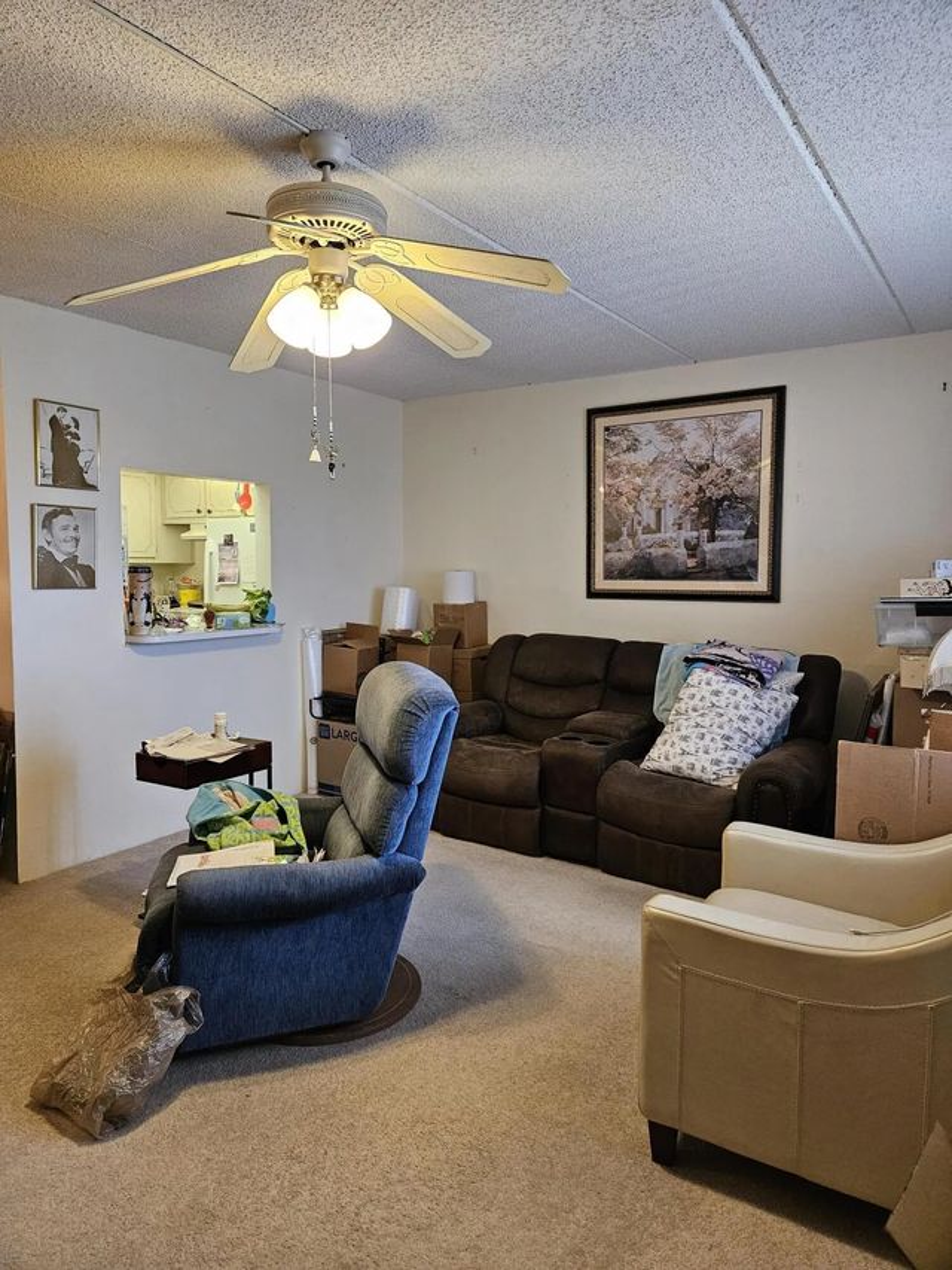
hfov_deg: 58.9
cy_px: 635
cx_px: 476
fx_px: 843
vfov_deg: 73.9
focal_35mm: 23
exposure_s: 1/120
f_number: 1.8
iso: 500
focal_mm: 5.4
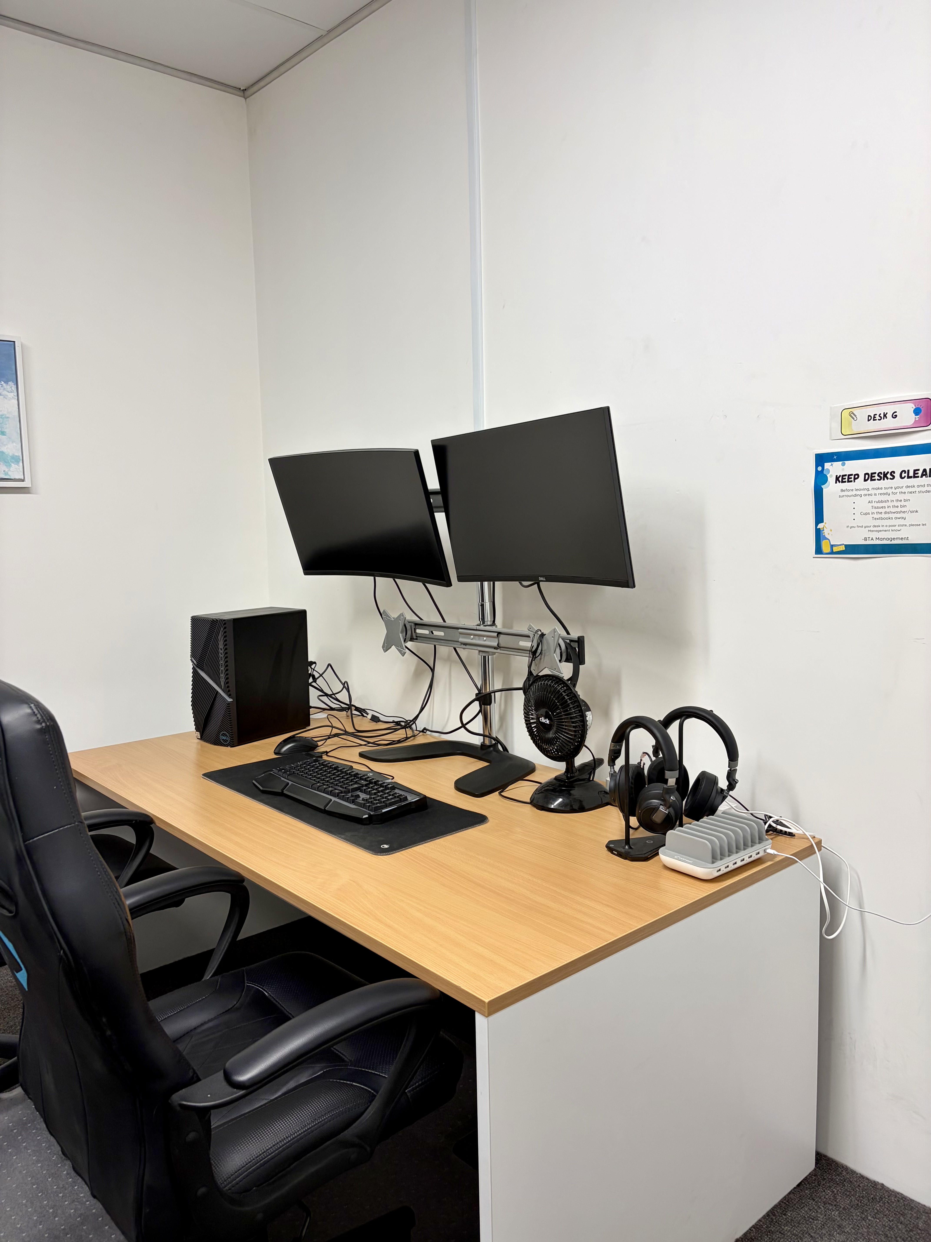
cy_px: 621
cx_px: 466
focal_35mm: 26
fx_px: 932
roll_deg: +0.9
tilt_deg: -5.6
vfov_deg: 67.3
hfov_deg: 53.1
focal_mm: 5.96
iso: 100
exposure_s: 1/50
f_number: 1.6
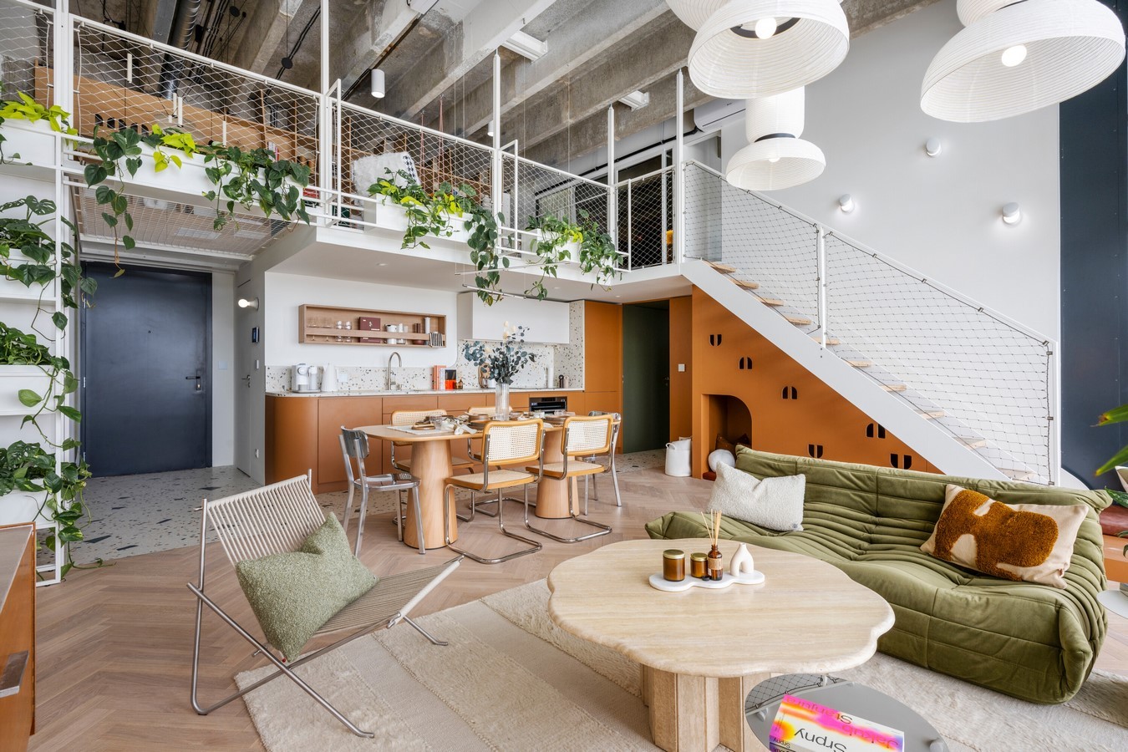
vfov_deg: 70.4
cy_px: 376
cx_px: 564
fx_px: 533
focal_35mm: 17
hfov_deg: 93.3
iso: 100
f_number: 10
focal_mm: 17
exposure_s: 1.6
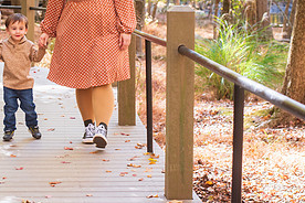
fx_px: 940
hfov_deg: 18.0
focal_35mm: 111
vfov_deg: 12.3
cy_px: 67
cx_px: 4
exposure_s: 1/125
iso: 125
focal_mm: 50
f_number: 4
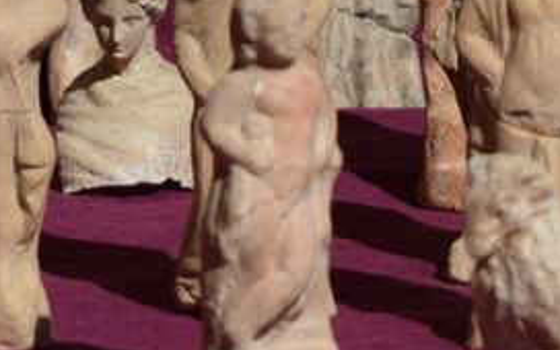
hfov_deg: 5.3
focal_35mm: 395
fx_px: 6034
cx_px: 208
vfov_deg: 3.3
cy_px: -365
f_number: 5.6
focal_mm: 55
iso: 400
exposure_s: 1/4000
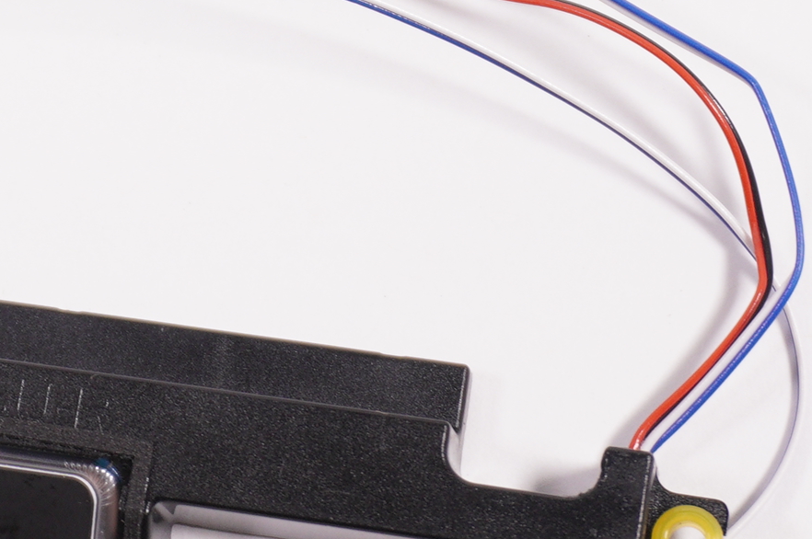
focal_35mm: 174
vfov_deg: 7.8
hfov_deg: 11.8
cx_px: 179
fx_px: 3920
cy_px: -115
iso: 250
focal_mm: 34
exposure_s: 1/60
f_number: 5.6
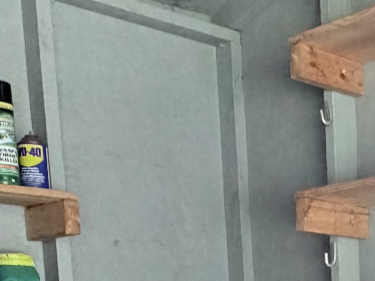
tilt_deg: -5.7
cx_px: 511
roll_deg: +1.2
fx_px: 823
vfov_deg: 17.5
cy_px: 415
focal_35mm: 76
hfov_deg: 22.4
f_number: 2.2
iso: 320
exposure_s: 1/106
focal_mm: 2.22
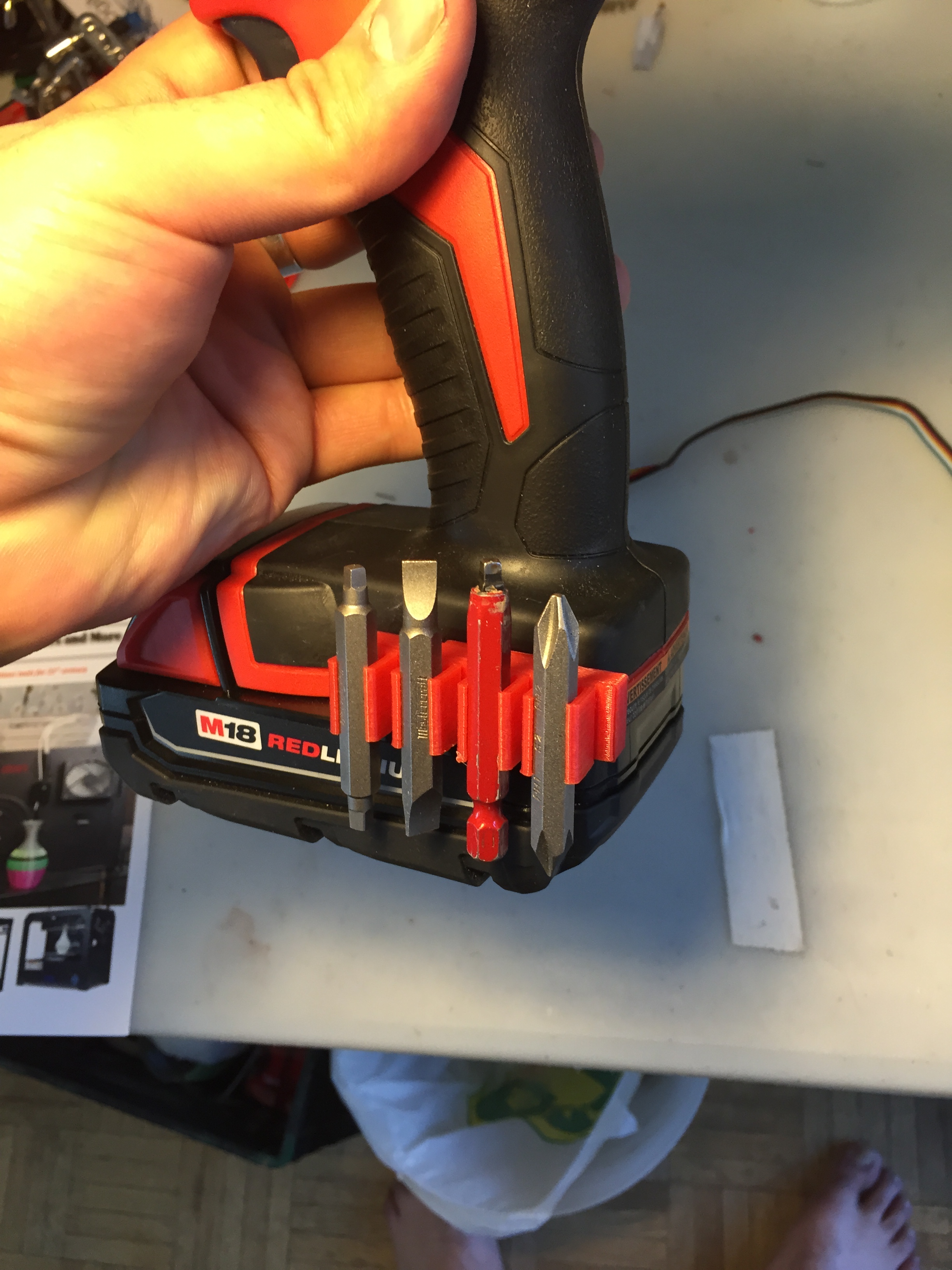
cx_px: 476
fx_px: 1063
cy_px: 635
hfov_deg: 48.2
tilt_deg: -68.2
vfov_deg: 61.7
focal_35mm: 29
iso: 80
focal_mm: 4.15
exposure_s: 1/30
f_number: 2.2
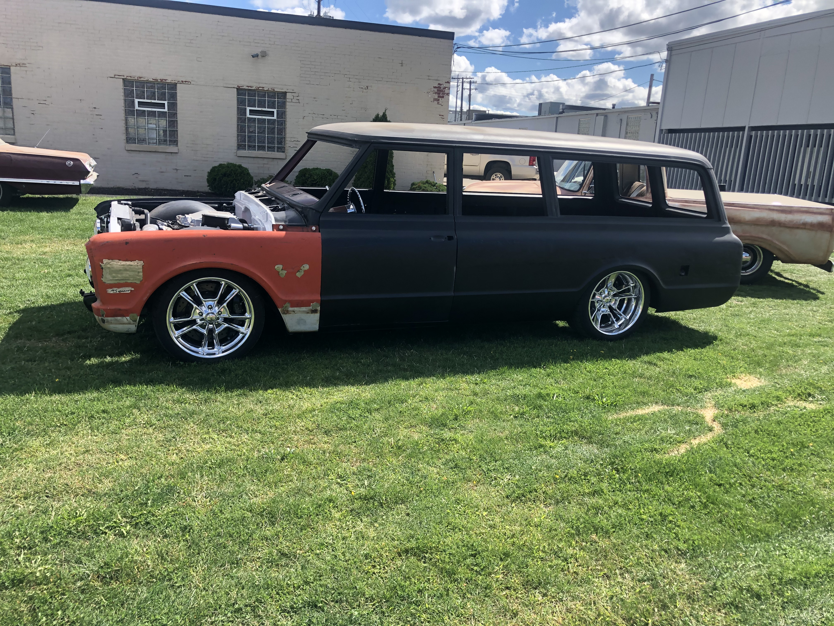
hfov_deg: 63.4
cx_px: 417
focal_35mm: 28
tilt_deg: -14.3
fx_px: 675
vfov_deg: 49.7
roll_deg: -1.3
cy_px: 313
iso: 20
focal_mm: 3.99
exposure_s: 1/1000
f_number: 1.8
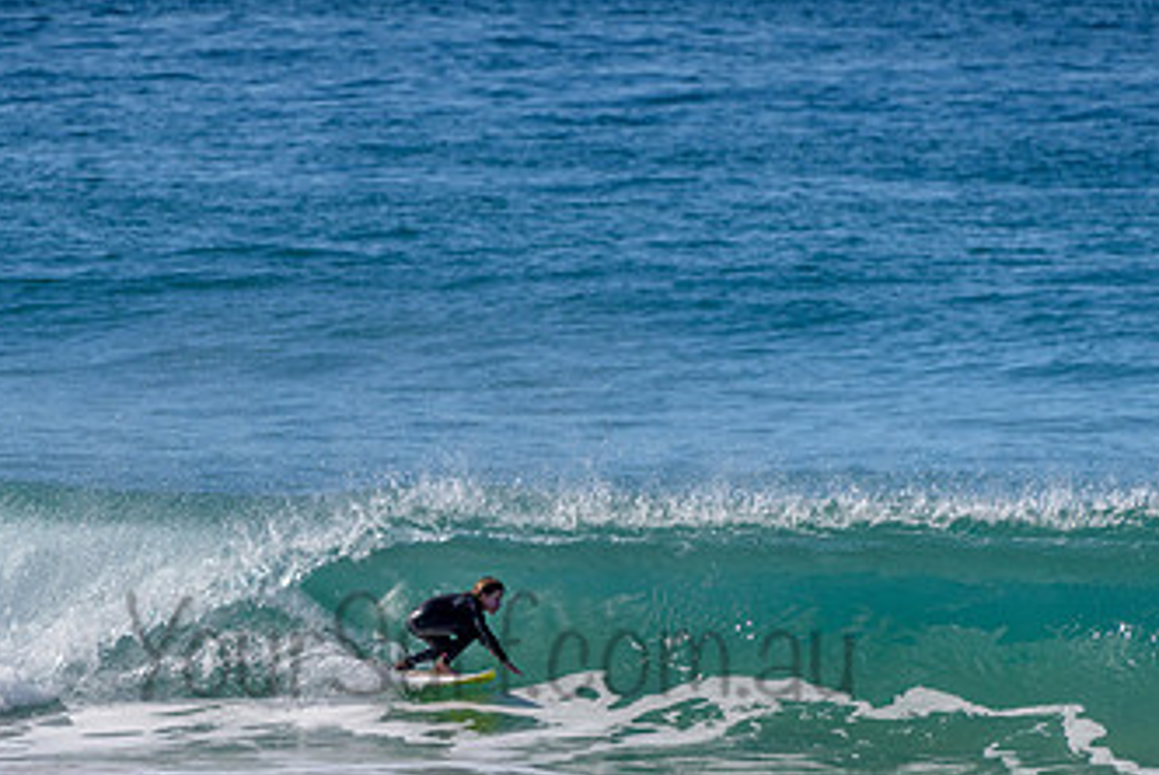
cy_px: 616
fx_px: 28130
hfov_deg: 2.4
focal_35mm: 873
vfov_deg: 1.6
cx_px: 485
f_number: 5.6
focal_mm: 500
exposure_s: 1/2000
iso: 160
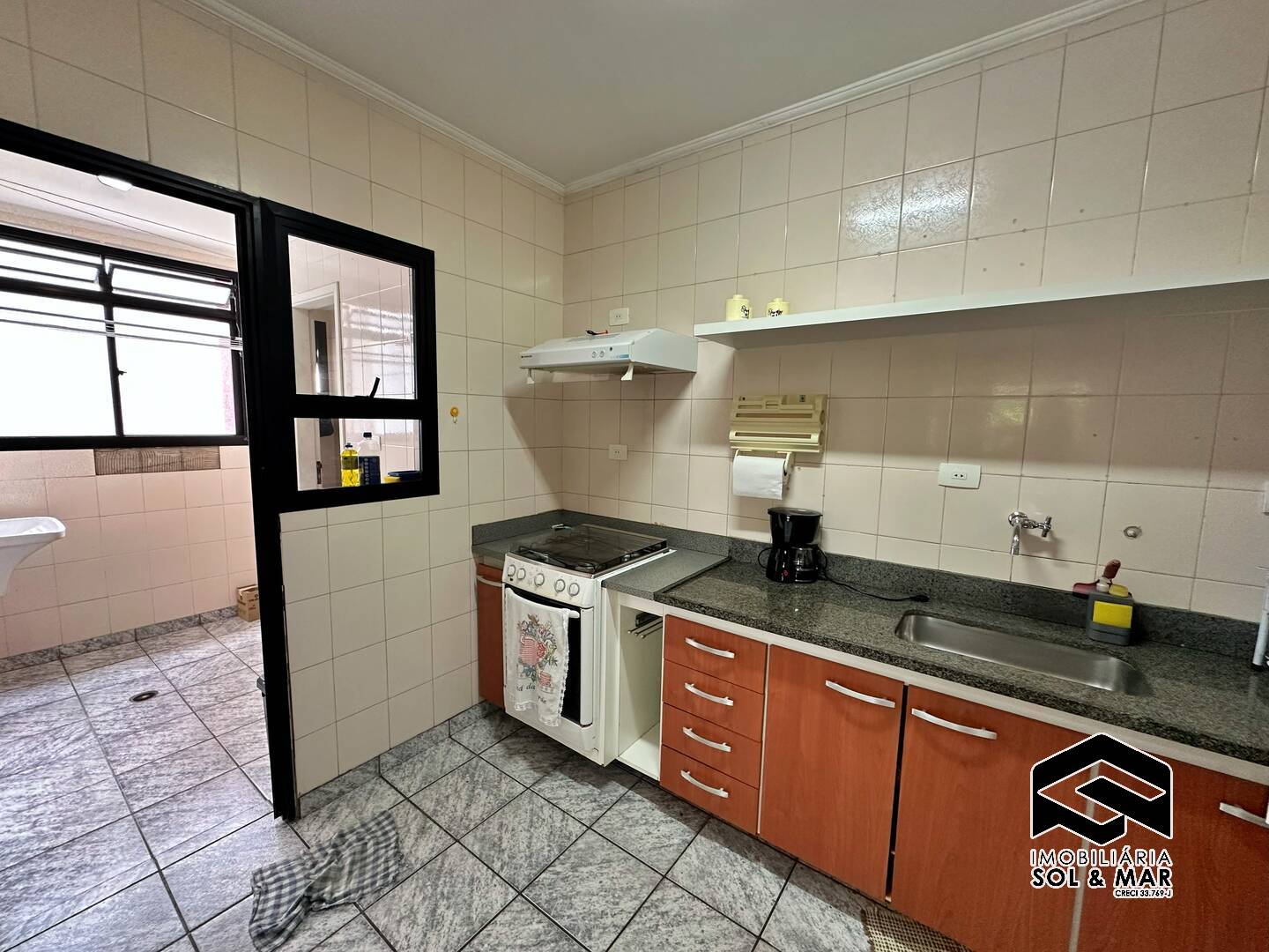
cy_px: 476
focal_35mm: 14
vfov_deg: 85.7
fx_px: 513
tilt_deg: -6.1
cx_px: 634
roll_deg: -1.3
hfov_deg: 102.1
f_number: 2.2
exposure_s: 1/60
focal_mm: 2.22
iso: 250
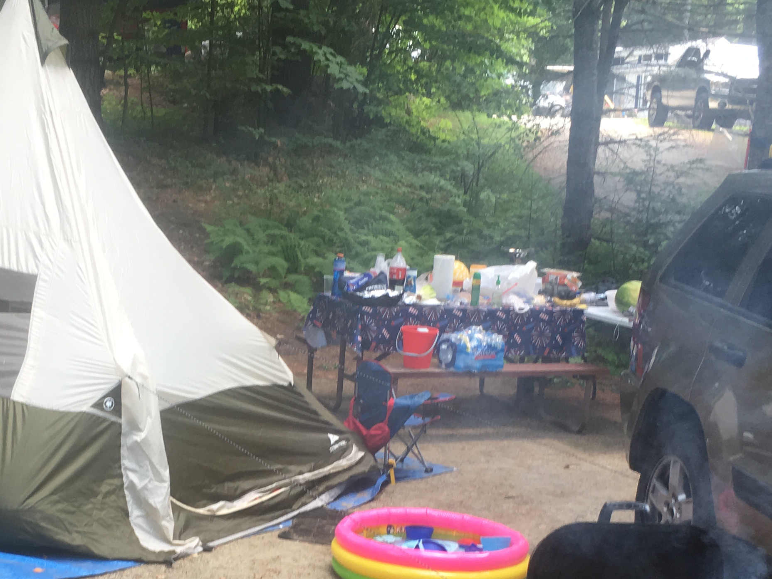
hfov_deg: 30.5
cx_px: 249
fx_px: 1405
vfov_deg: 22.7
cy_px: 533
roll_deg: -0.2
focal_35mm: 63
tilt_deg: -15.0
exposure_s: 1/60
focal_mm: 4.15
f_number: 2.2
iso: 32
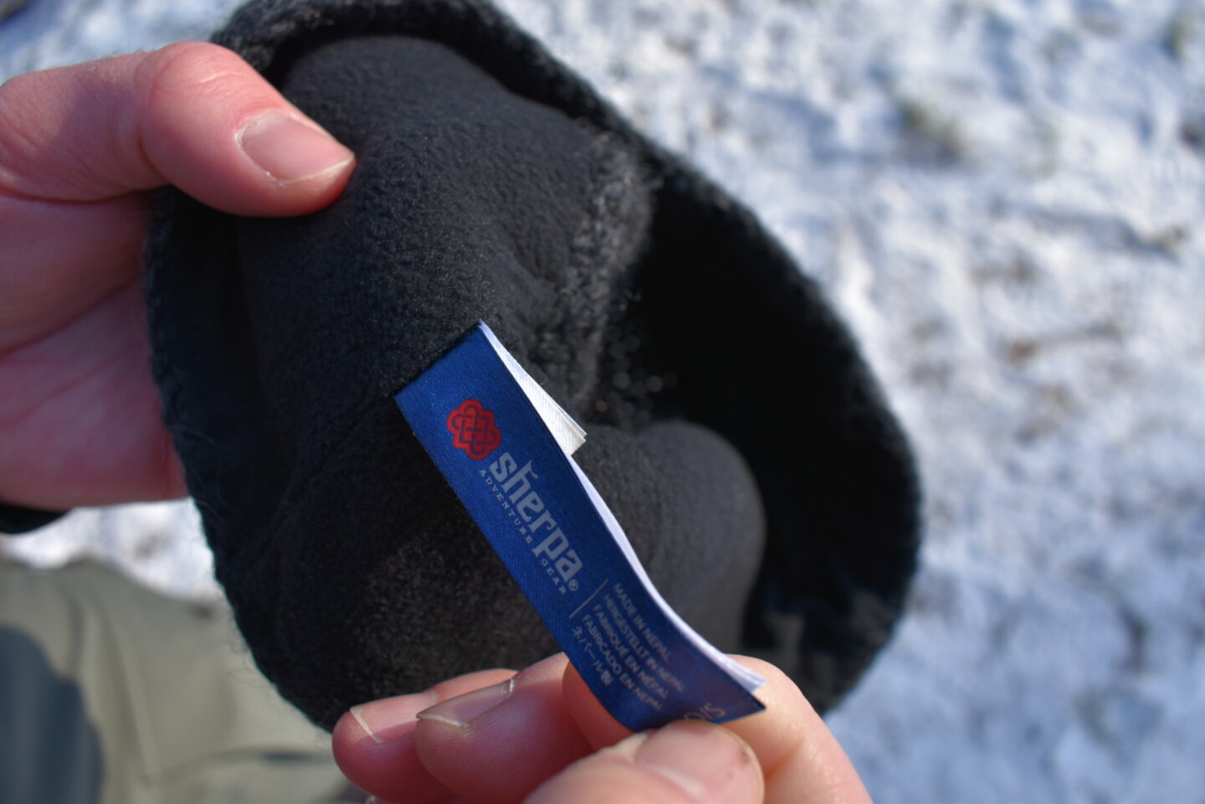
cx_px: 602
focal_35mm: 27
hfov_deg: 67.4
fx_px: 904
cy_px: 402
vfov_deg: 47.9
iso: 200
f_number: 5.6
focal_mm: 18
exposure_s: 1/250
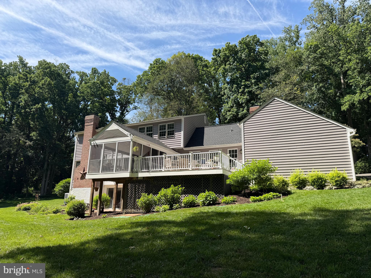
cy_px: 139
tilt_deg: +12.8
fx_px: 257
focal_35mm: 24
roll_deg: -0.5
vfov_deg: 56.8
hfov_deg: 71.6
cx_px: 186
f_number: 1.78
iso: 80
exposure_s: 1/2370
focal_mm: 6.76
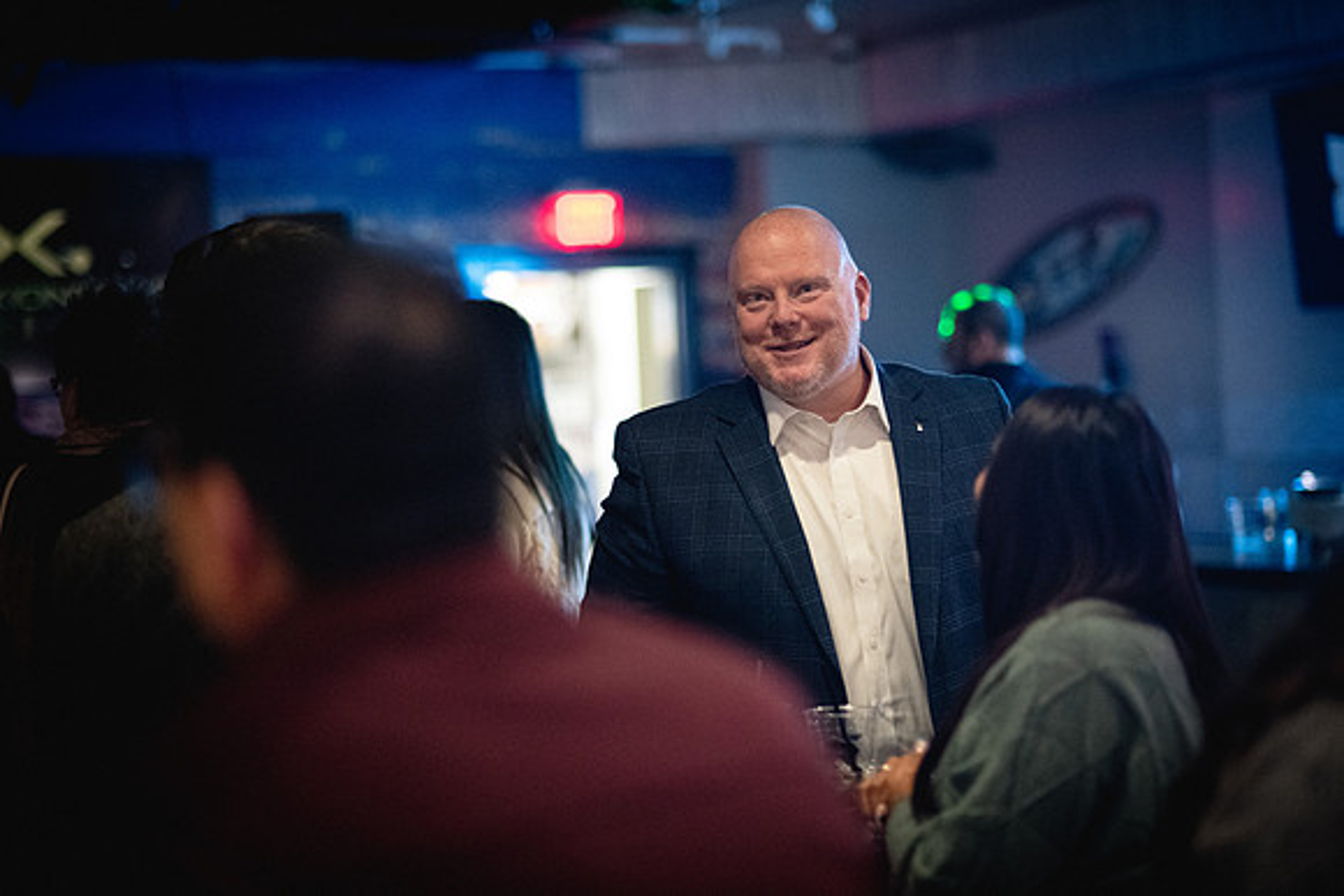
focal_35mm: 88
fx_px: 3302
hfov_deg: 23.0
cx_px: 672
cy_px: 448
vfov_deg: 15.5
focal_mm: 85
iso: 6400
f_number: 1.8
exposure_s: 1/160
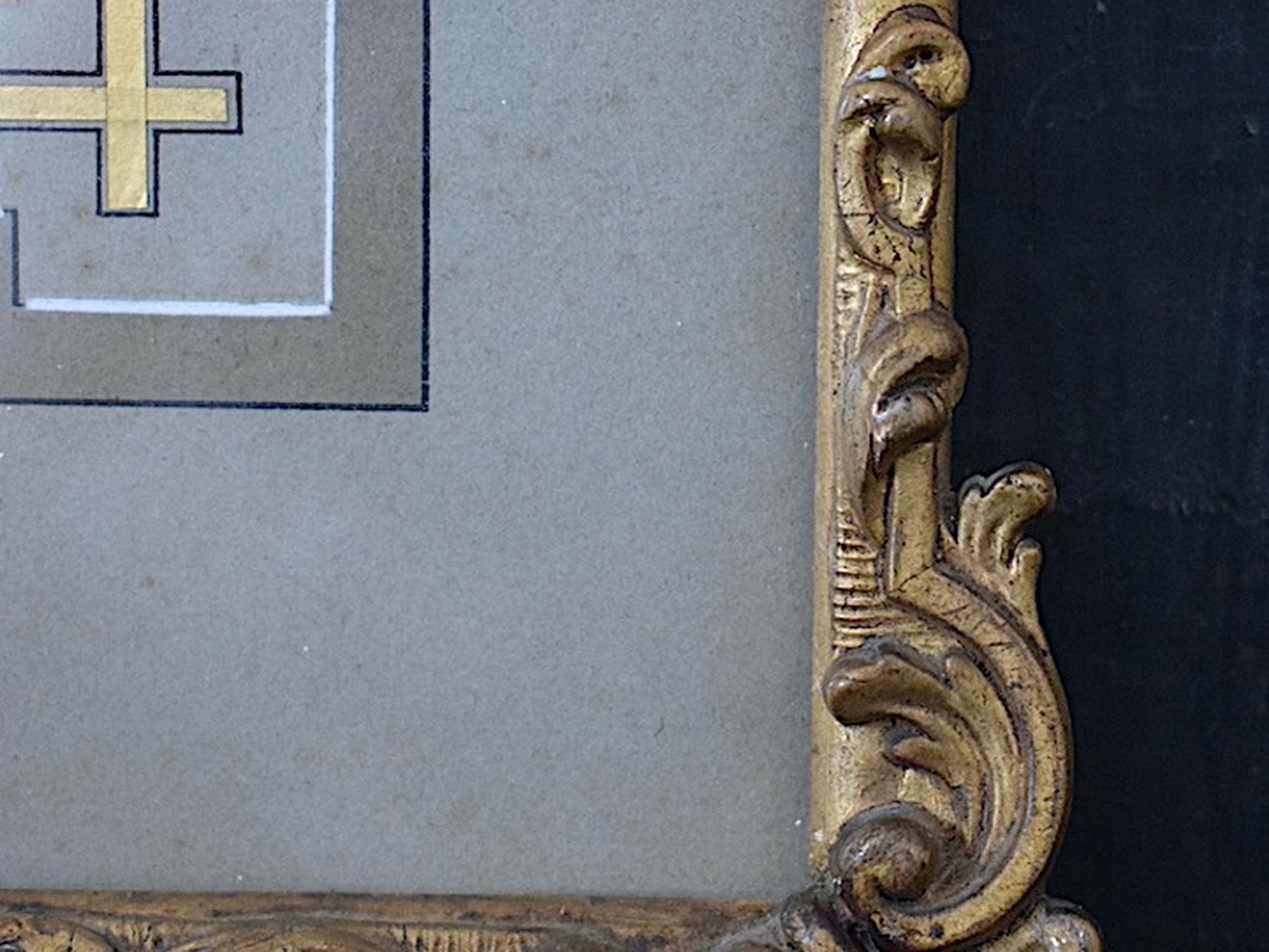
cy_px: 517
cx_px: 649
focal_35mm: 96
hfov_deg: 20.4
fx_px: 3520
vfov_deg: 15.4
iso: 3200
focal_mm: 40
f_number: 4.8
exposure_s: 1/80
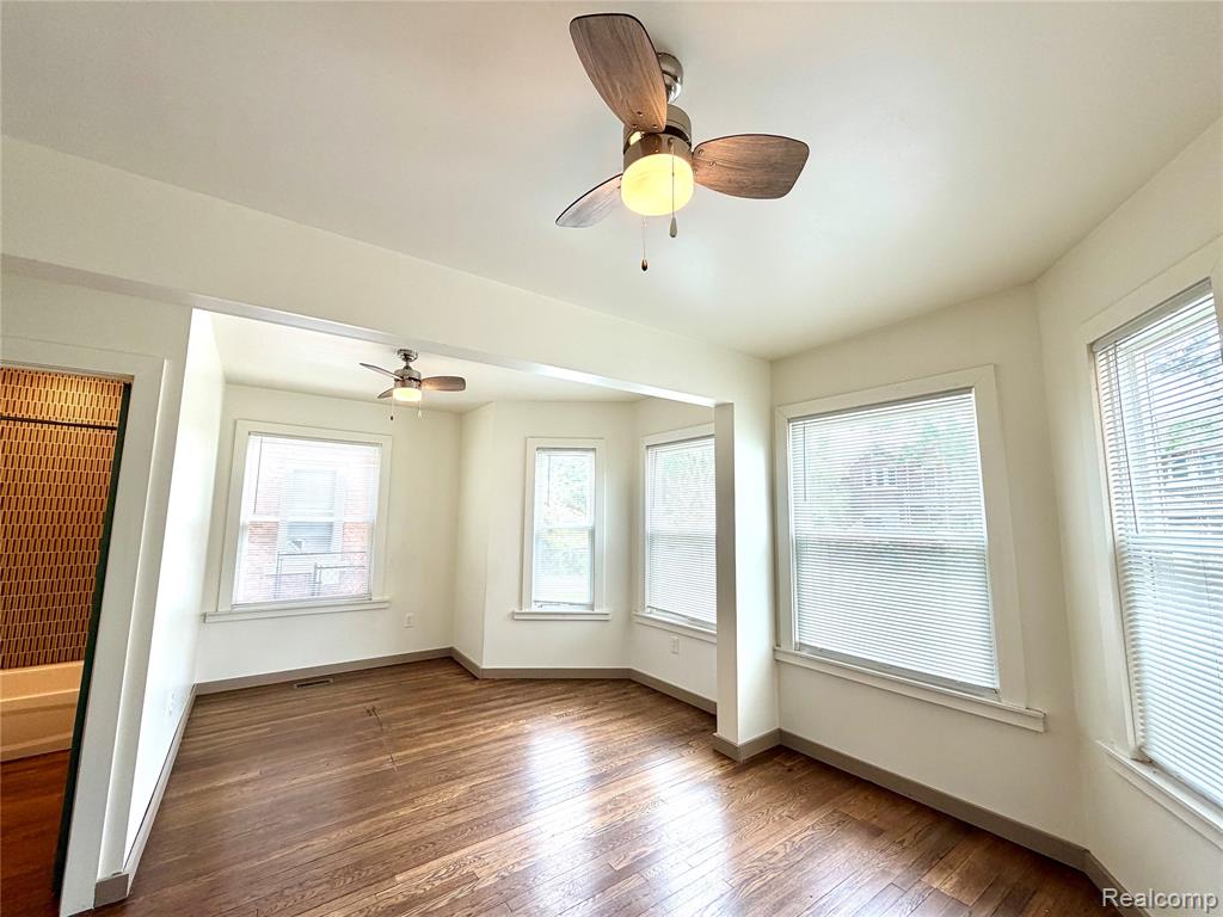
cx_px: 612
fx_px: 495
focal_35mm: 14
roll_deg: +0.0
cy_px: 458
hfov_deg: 102.1
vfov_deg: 85.7
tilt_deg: +7.4
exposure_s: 1/120
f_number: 2.2
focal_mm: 2.22
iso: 64
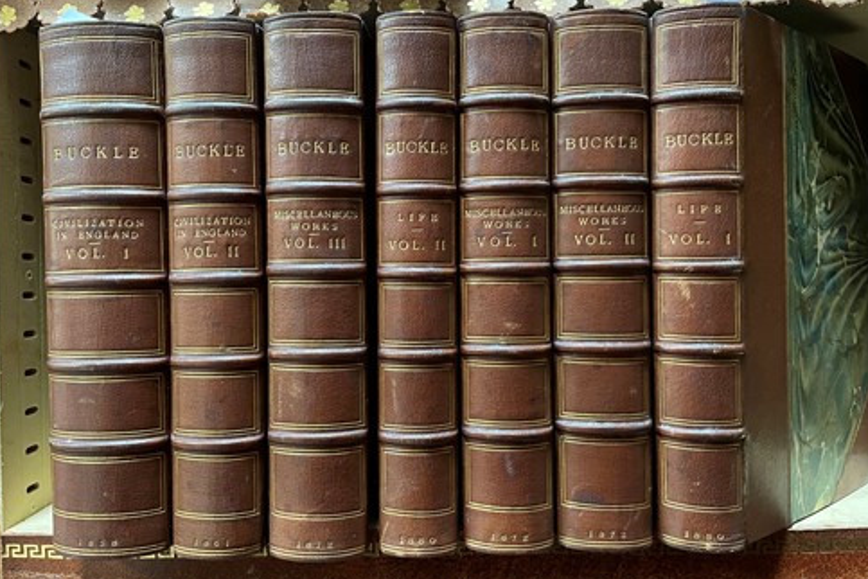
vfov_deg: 46.4
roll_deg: +0.7
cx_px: 431
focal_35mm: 28
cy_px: 278
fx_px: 675
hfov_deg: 65.5
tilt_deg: +0.1
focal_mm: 4.2
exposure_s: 1/25
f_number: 1.6
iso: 640
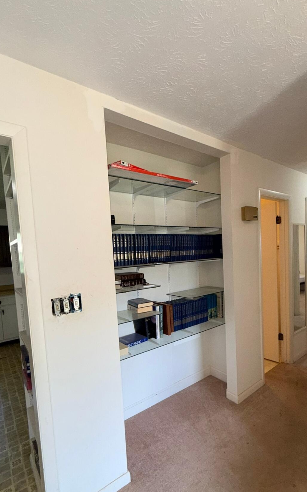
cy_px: 270
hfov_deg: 64.8
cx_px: 172
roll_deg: +2.1
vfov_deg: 90.8
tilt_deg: -2.0
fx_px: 241
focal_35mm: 18
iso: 80
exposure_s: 1/120
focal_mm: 2.22
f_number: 2.2
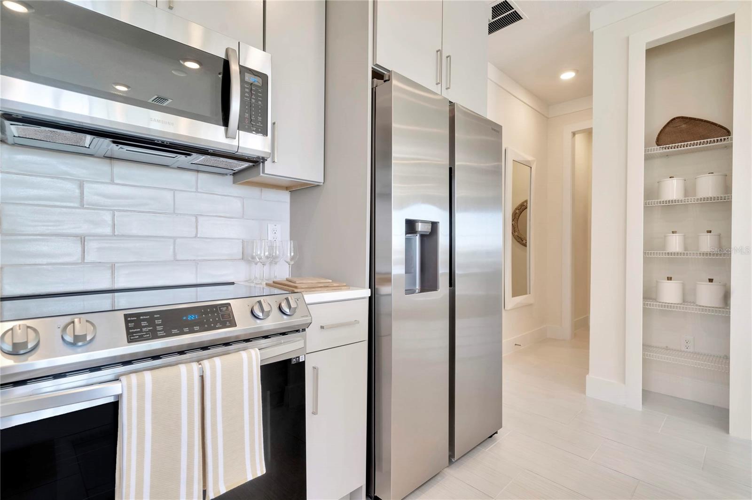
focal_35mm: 17
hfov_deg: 93.3
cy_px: 250
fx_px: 355
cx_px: 376
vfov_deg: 70.4
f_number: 6.3
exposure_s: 1/8
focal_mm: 17
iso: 200
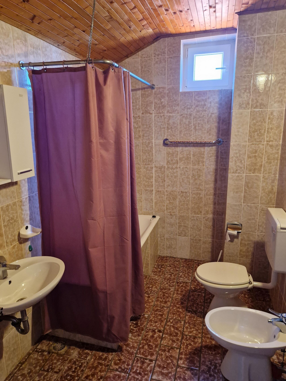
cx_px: 140
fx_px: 264
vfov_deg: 71.6
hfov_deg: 56.8
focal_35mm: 24
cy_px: 195
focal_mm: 5.4
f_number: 1.8
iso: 400
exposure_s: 1/100
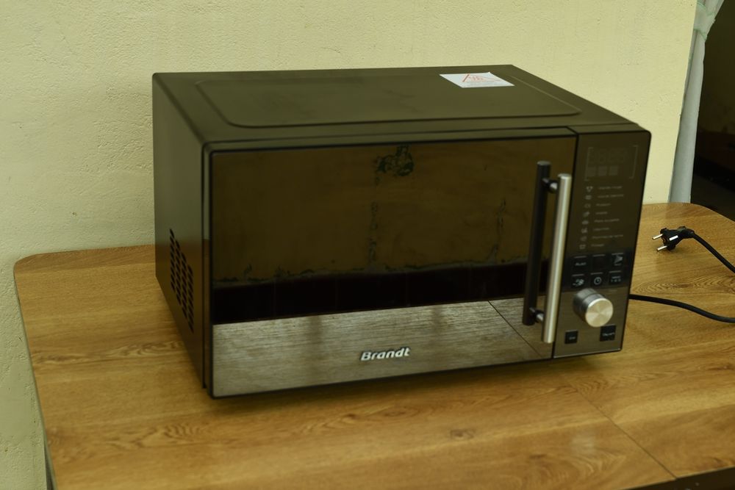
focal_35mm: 52
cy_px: 245
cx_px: 368
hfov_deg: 38.2
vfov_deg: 26.0
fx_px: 1062
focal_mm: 35
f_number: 4
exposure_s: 1/200
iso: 640
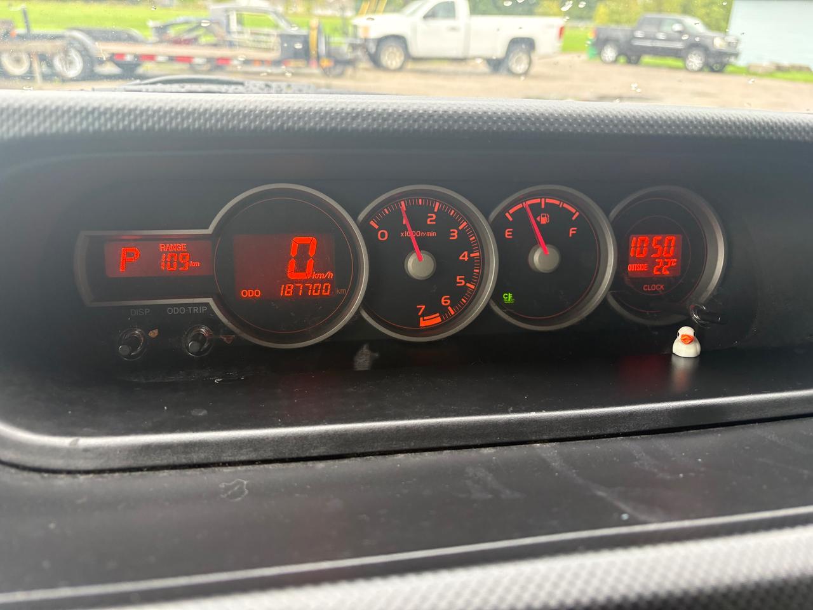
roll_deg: -1.2
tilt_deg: -23.8
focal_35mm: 26
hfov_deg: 67.3
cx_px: 406
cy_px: 305
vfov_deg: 53.1
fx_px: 611
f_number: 1.6
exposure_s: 1/91
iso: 125
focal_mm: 5.96
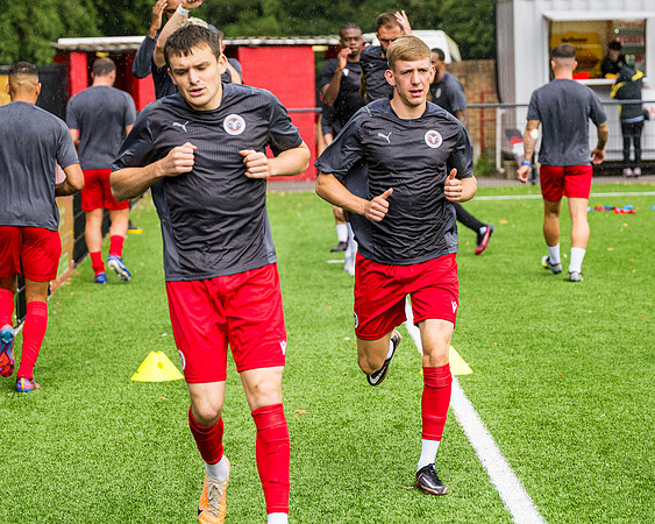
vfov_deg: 11.6
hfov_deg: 14.5
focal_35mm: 133
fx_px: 2570
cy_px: 246
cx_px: 311
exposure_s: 1/800
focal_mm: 74
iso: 200
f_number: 2.8
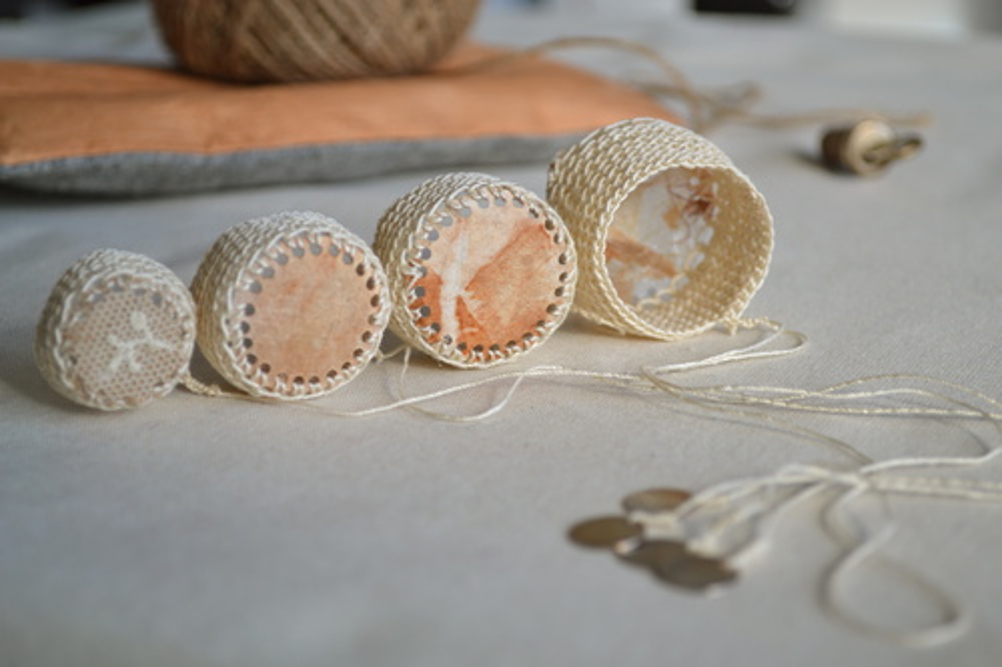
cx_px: 501
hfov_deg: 31.9
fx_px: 1753
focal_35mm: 63
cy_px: 334
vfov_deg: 21.6
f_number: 5.6
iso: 125
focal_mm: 42
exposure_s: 1/125
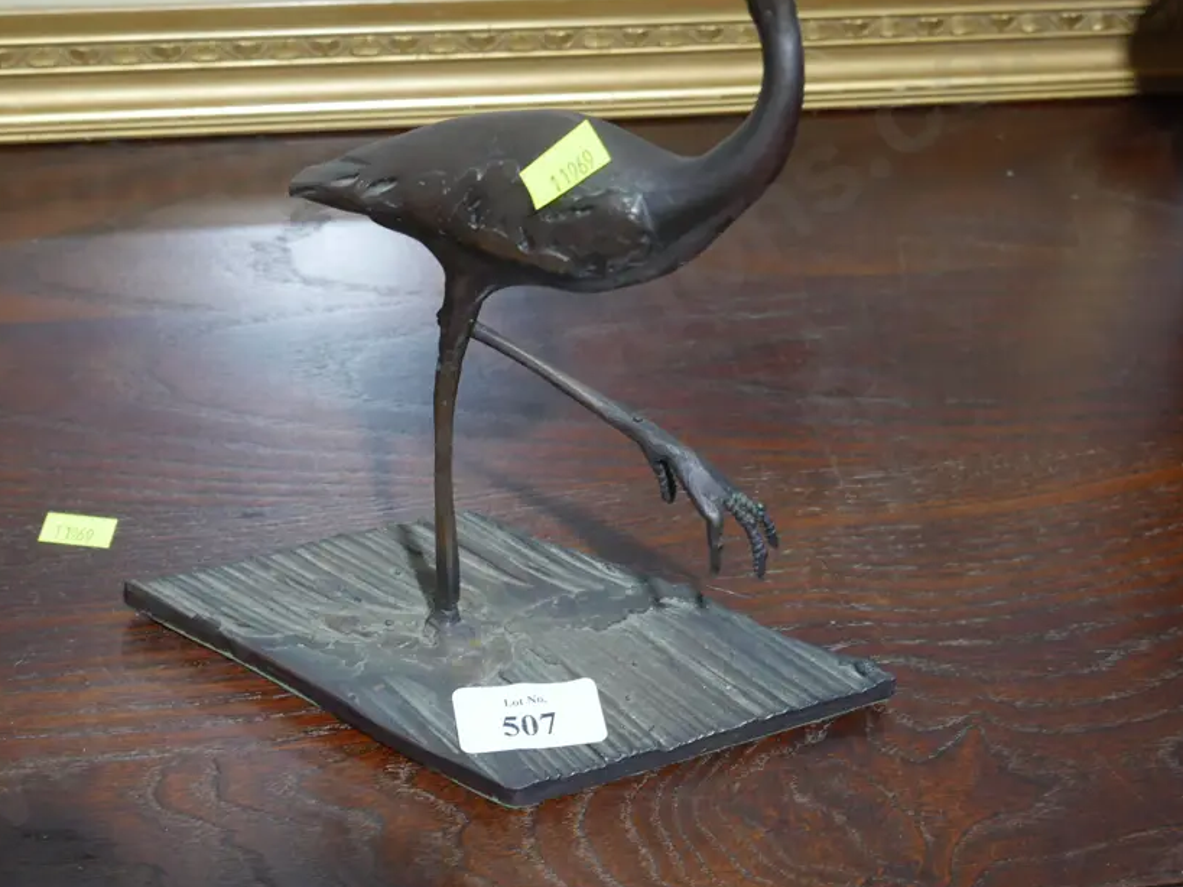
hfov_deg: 32.2
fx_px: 2050
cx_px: 539
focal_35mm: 60
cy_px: 394
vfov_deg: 24.4
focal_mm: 24
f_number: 5.2
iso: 1000
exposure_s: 1/60
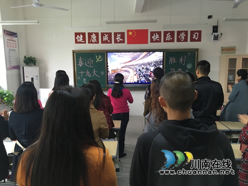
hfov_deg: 61.7
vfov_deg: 48.2
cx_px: 124
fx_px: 208
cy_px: 93
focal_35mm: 29
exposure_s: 1/33
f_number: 2.2
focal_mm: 4.15
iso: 125
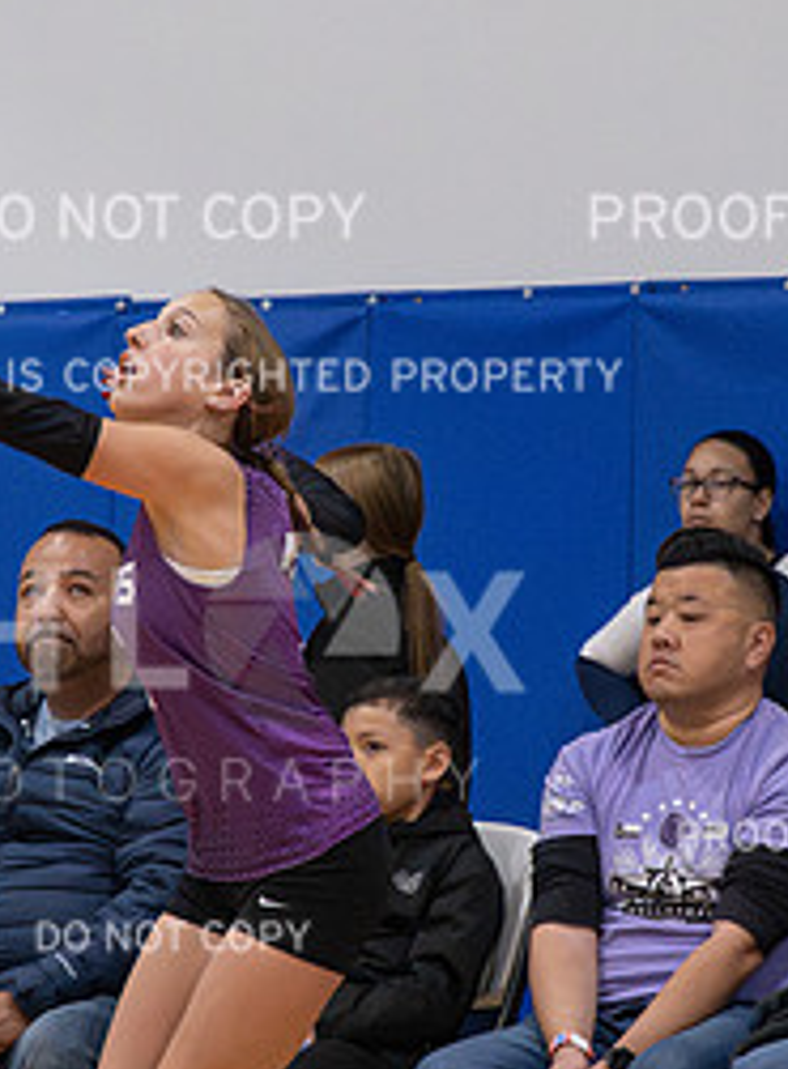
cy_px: 668
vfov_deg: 7.5
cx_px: 265
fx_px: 8134
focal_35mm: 265
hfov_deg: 5.5
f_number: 5
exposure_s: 1/800
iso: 8000
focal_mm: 70
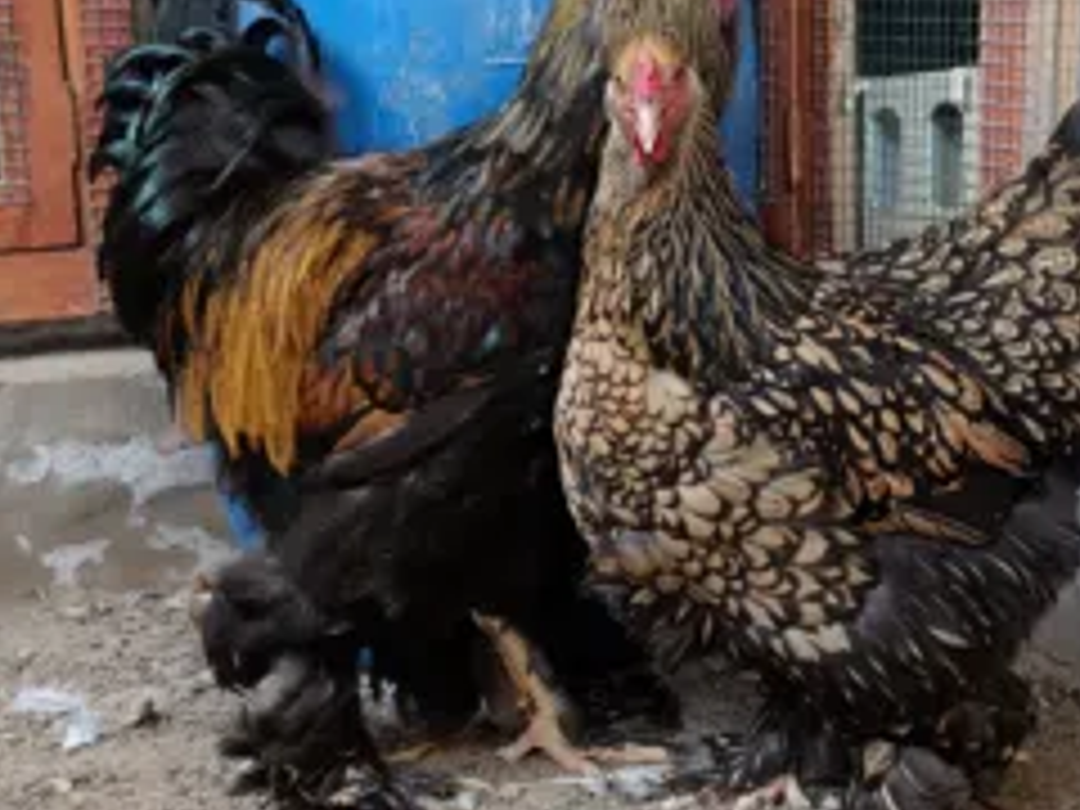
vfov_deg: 22.7
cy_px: 603
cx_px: 662
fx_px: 1997
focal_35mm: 64
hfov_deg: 30.2
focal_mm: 5.84
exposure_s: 1/50
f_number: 1.6
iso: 400
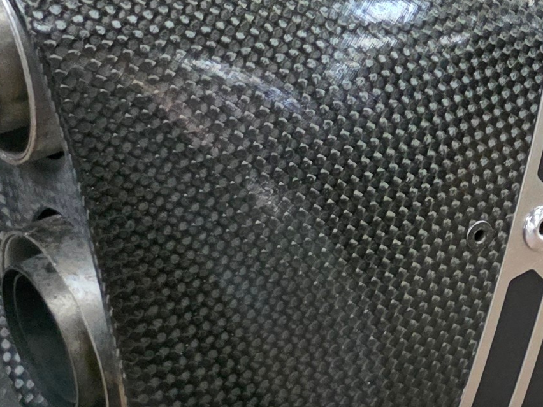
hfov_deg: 16.4
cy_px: 30
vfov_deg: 13.6
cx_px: 849
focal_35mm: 108
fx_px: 1694
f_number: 1.7
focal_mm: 6.3
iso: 2000
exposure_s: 1/120
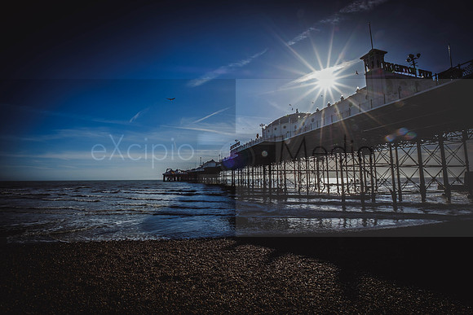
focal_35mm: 15
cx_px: 236
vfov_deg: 77.4
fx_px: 197
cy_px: 158
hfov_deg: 100.4
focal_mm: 10
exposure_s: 1/200
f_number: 22
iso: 200
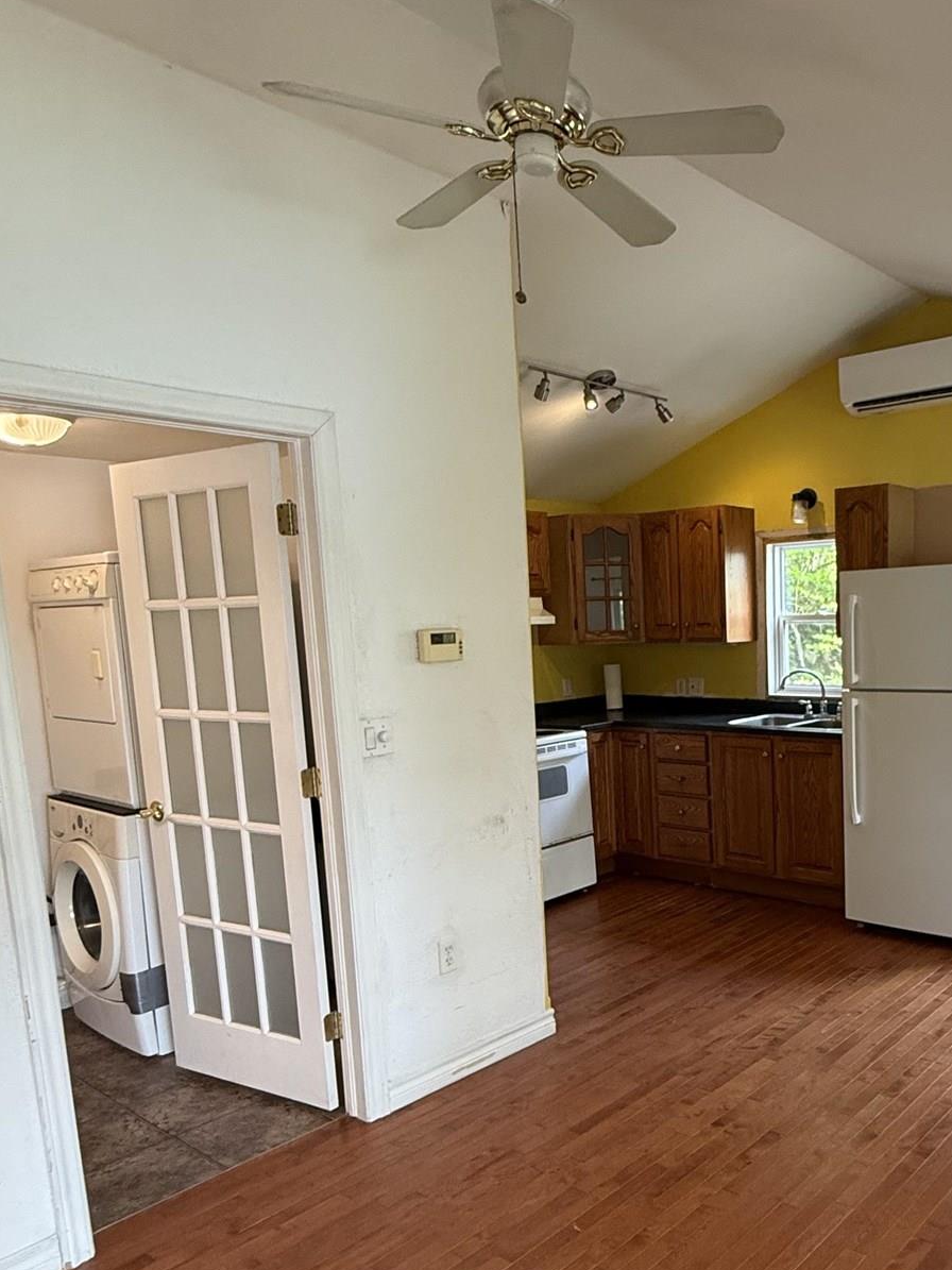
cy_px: 758
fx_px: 990
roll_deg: +0.9
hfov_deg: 49.0
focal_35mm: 27
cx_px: 730
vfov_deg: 64.8
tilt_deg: -7.9
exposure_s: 1/120
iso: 250
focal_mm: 2.22
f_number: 2.2
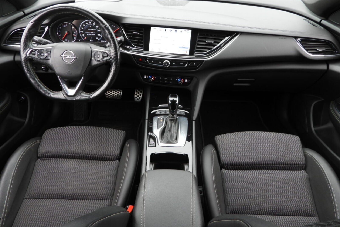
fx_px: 236
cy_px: 104
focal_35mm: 25
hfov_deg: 71.5
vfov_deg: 51.2
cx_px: 170
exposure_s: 1/30
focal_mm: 4.3
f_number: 2.8
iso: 100
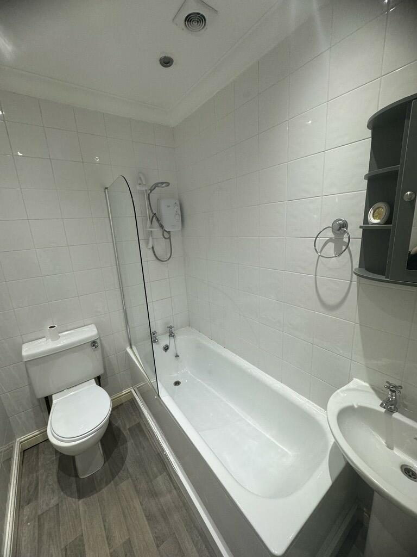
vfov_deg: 102.1
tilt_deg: -14.6
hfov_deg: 85.7
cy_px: 278
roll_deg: +3.4
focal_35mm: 14
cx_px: 208
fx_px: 225
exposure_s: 1/100
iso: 200
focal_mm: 2.22
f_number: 2.2
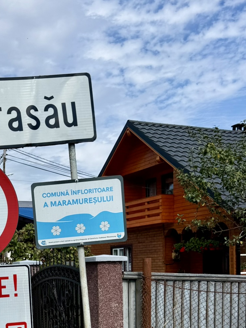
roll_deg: +1.0
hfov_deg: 27.6
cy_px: 283
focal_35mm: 50
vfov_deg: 36.3
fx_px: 474
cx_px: 8
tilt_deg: -4.8
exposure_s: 1/5319
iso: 80
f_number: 1.78
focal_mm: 6.76
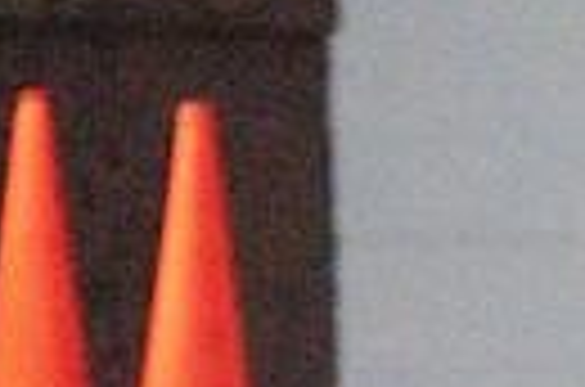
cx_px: 1143
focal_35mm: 1499
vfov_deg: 0.9
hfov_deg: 1.4
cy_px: 236
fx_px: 24299
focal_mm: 335
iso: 6400
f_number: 6.3
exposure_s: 1/1250
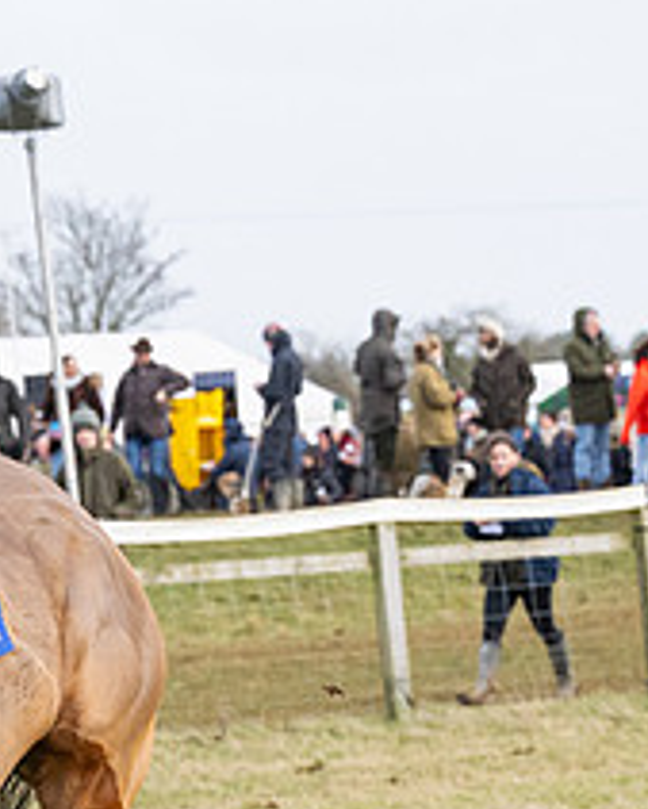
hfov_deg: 4.6
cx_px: -274
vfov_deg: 5.8
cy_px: 652
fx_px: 8001
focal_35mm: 334
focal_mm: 74
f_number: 5
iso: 800
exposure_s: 1/1600
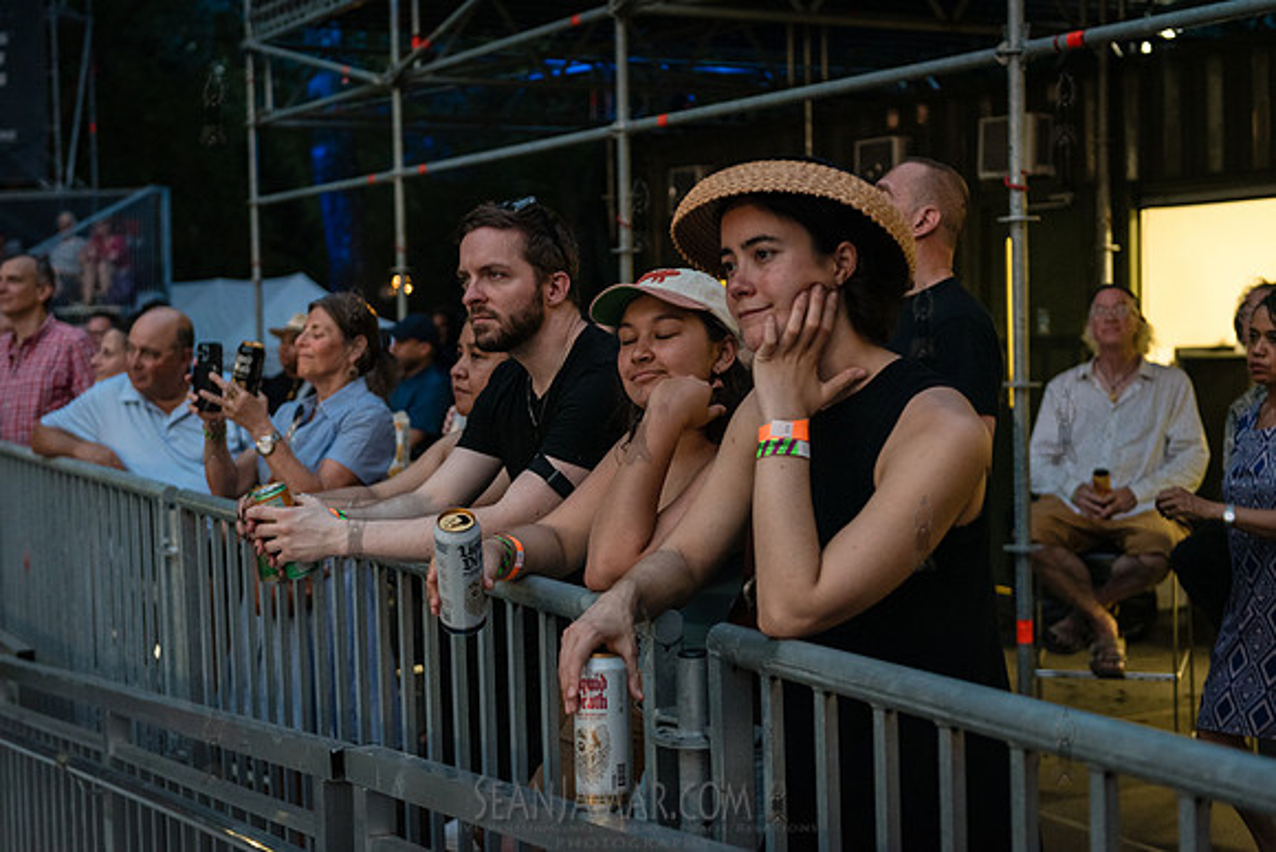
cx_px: 638
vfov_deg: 24.2
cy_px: 426
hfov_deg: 35.6
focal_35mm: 56
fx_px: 1985
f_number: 3.2
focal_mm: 56
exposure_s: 1/125
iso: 4000
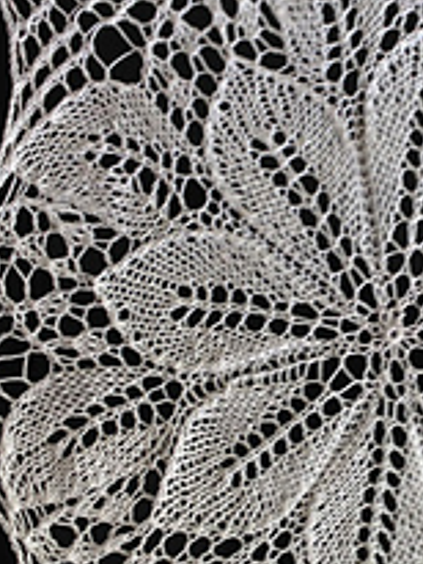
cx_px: 401
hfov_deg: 14.2
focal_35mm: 103
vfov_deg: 19.1
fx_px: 1676
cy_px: 322
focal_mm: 4.12
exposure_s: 1/120
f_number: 2.4
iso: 50
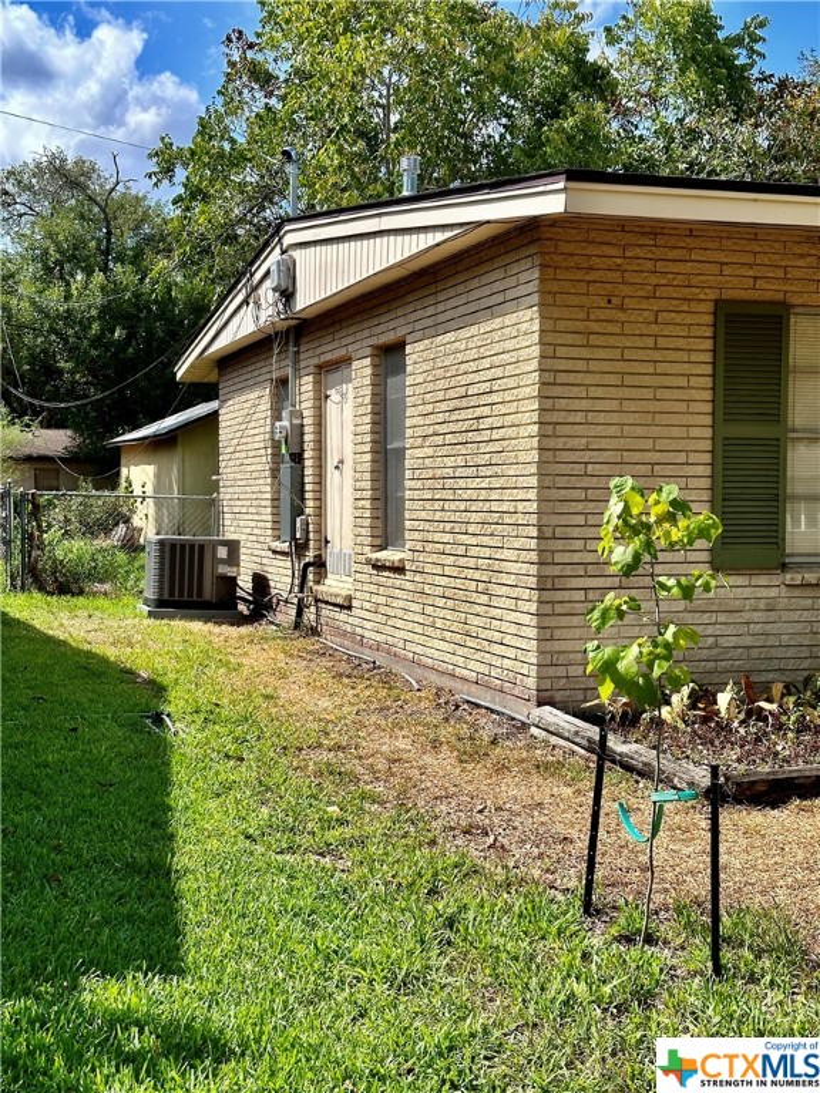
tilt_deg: -1.6
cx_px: 410
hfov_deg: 30.3
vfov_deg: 39.7
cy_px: 546
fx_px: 1516
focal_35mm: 48
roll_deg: -0.8
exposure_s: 1/4184
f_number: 1.78
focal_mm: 6.86
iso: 64
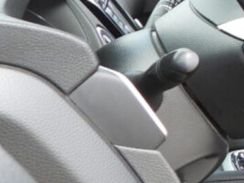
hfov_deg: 14.4
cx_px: 520
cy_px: 66
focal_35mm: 108
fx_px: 761
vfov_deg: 13.7
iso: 100
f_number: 2.8
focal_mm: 4.3
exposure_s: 1/125
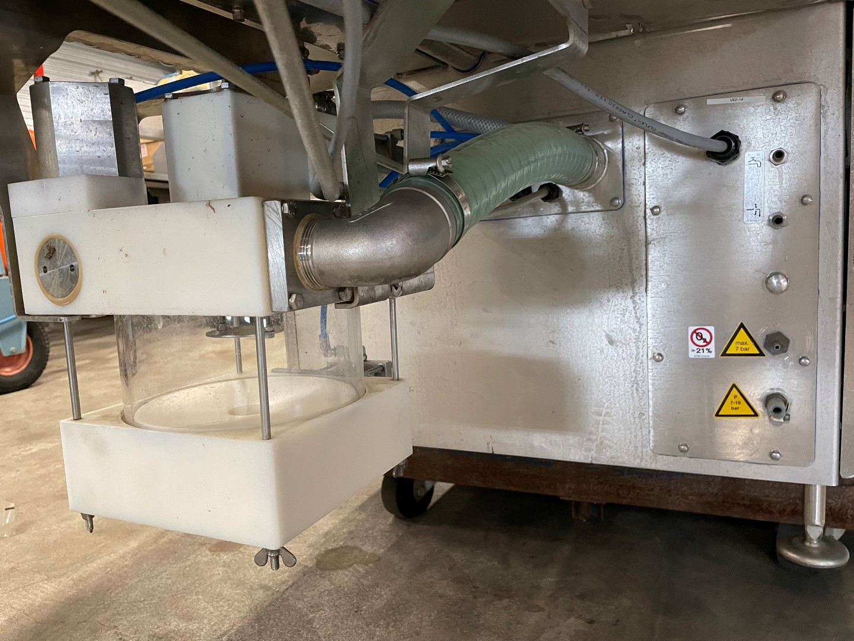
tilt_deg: -8.8
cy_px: 320
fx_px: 641
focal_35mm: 26
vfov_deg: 53.1
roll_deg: +4.6
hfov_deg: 67.3
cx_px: 427
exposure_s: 1/50
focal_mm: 4.2
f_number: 1.6
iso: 400
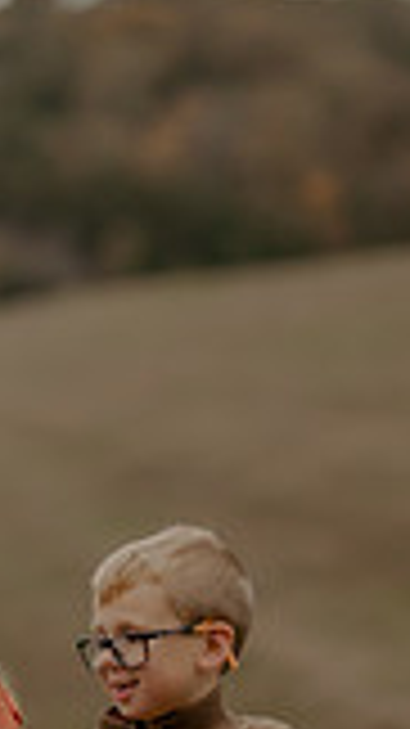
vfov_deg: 8.7
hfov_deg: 4.9
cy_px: 774
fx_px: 4779
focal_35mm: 247
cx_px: 200
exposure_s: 1/250
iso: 400
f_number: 1.8
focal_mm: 85
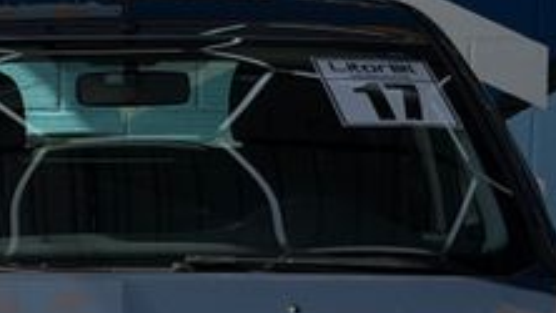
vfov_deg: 6.6
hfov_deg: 11.9
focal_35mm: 181
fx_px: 2669
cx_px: 175
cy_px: 433
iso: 80
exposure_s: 1/4587
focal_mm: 6.76
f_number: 1.78
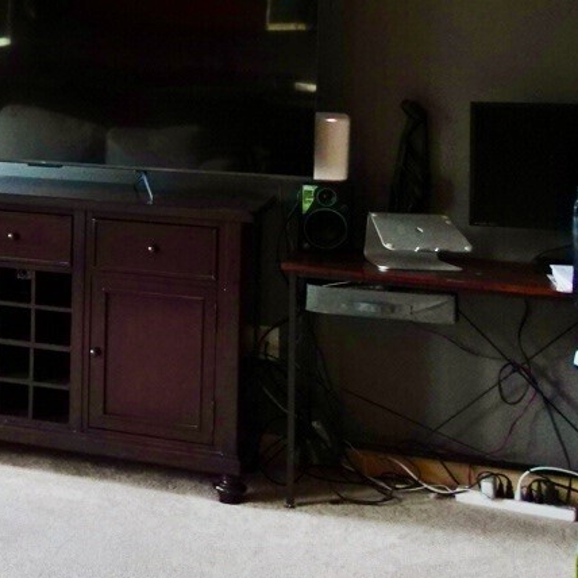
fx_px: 1455
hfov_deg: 19.3
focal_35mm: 77
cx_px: -320
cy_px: 70
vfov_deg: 22.0
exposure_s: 1/200
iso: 800
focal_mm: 9.4
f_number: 1.8
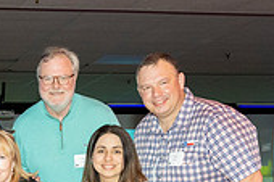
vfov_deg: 11.4
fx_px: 882
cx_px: -84
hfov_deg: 16.7
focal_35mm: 116
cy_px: 259
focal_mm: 33.5
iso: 1600
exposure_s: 1/60
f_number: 5.6
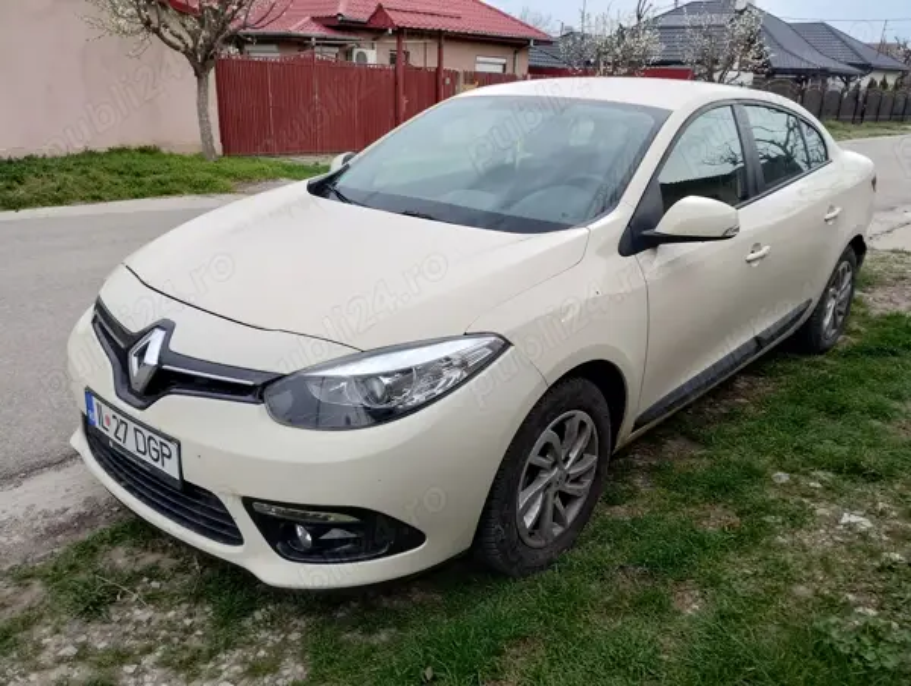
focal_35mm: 28
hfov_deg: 63.4
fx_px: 738
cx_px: 456
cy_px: 343
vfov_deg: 49.9
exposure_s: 1/100
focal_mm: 4.27
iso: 106
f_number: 1.8
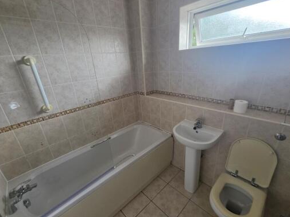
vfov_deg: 81.7
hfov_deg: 98.2
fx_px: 126
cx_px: 144
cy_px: 113
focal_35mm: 15
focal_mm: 2.2
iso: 100
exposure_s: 1/100
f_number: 1.9
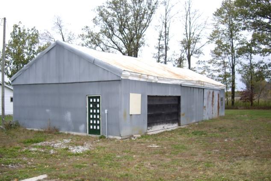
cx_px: 137
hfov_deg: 48.4
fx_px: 301
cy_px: 87
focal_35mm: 40
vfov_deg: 33.4
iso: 100
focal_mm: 7.9
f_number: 2.8
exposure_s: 1/125
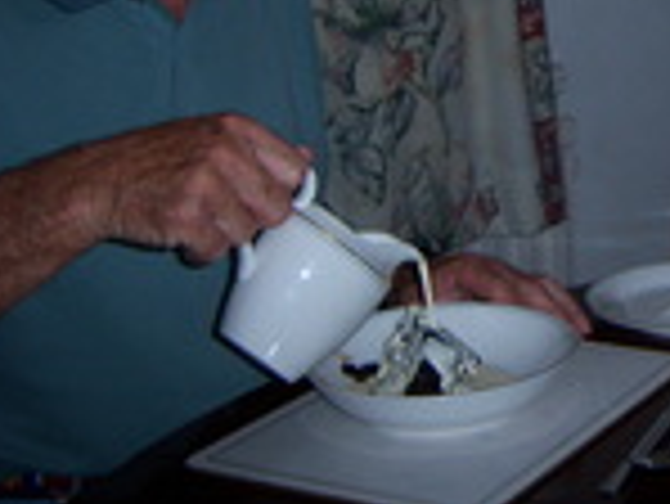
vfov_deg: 16.1
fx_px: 1705
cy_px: -108
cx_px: 789
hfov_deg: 20.8
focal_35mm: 88
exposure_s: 1/60
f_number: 2.8
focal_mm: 7.5
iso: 80
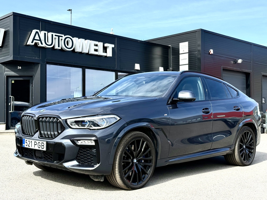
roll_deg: +0.2
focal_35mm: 48
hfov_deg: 39.7
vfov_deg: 30.3
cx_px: 134
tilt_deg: +1.6
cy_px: 100
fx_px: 370
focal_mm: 6.76
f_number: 1.78
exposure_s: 1/3226
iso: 80
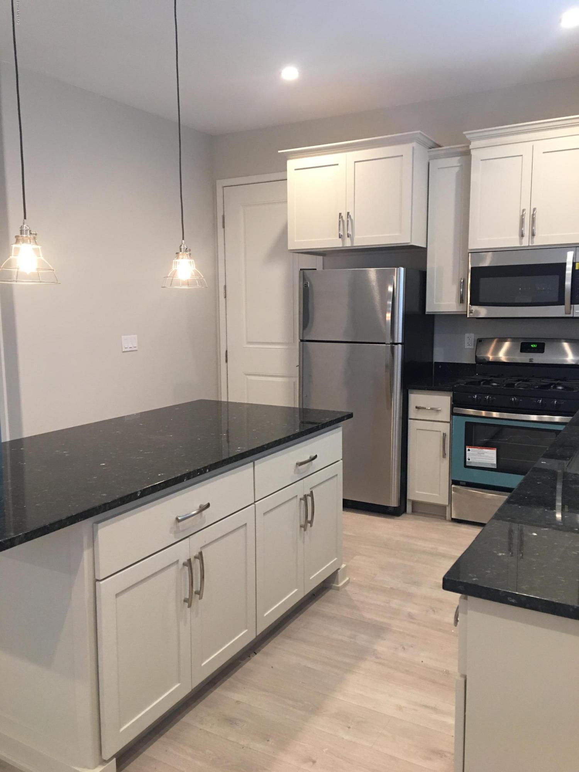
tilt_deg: -4.8
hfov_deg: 48.2
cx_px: 290
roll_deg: +0.6
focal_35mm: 29
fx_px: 647
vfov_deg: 61.7
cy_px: 386
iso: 80
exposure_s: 1/15
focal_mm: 4.15
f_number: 2.2
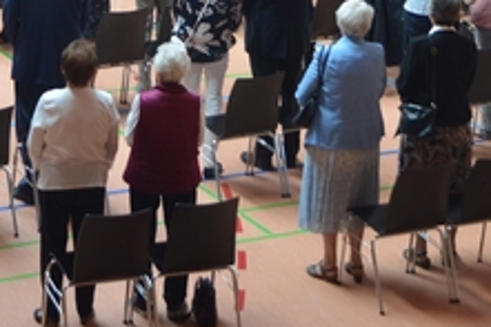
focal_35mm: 158
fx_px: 2151
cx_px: 100
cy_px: -242
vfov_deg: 8.4
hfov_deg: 13.0
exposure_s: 1/80
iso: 400
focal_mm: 29
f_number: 4.5
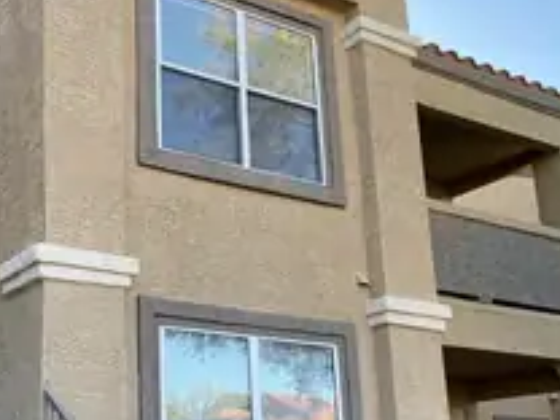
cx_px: 118
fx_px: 809
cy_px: 299
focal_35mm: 50
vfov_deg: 28.8
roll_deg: +0.7
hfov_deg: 37.0
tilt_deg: +14.2
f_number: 1.8
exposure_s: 1/260
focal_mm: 4.25
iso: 32
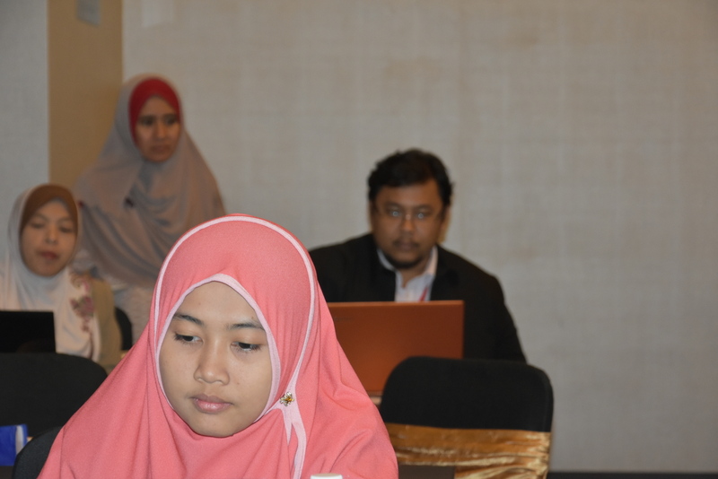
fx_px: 2095
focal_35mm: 105
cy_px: 240
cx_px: 359
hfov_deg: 19.4
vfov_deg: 13.1
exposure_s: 1/60
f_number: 5.6
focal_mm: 70
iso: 1600
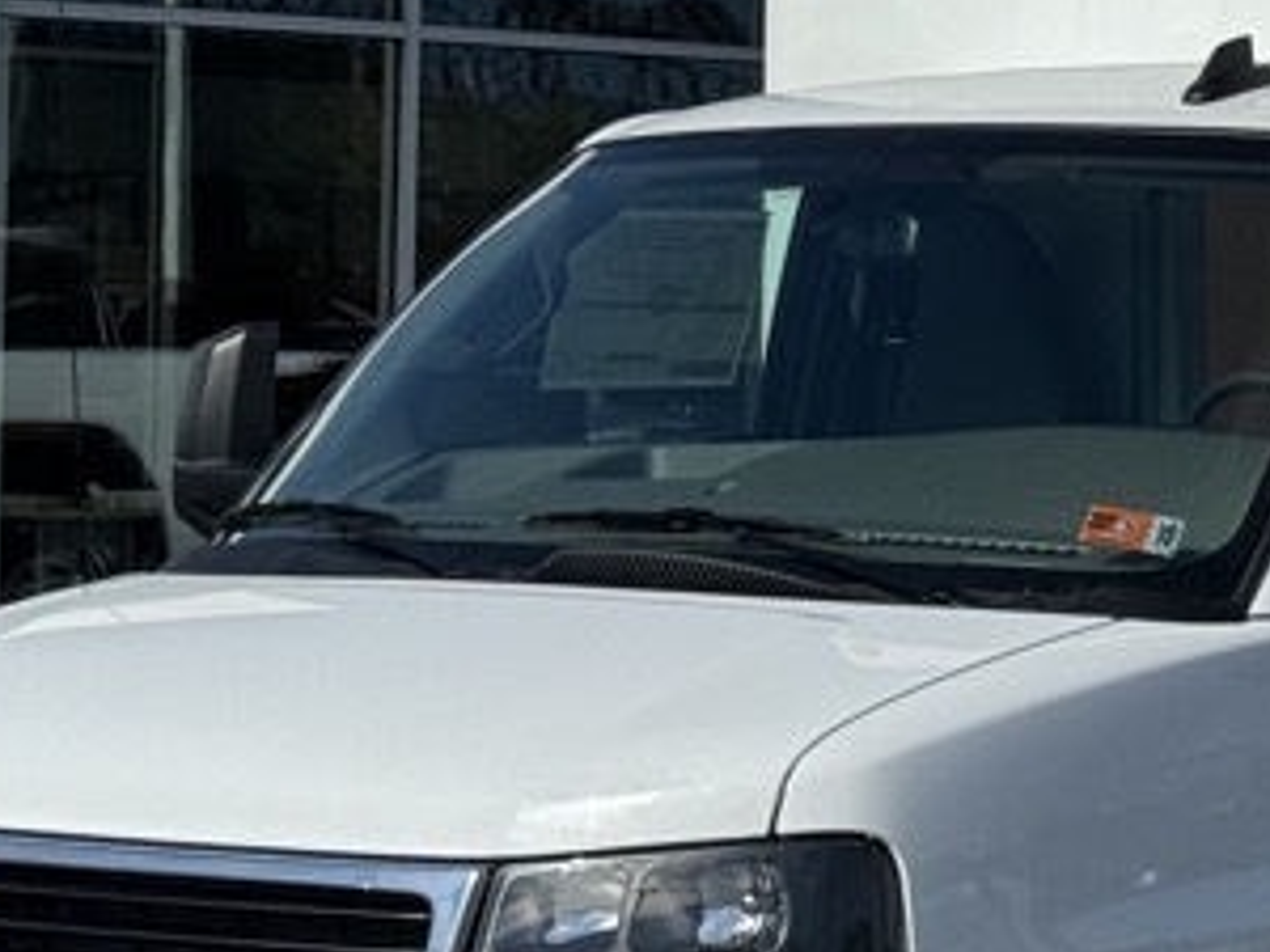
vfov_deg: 9.0
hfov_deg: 11.8
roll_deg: -0.7
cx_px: 1566
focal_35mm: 164
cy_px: 351
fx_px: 6017
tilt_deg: +2.4
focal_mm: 6.76
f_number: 1.78
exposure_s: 1/7937
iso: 64
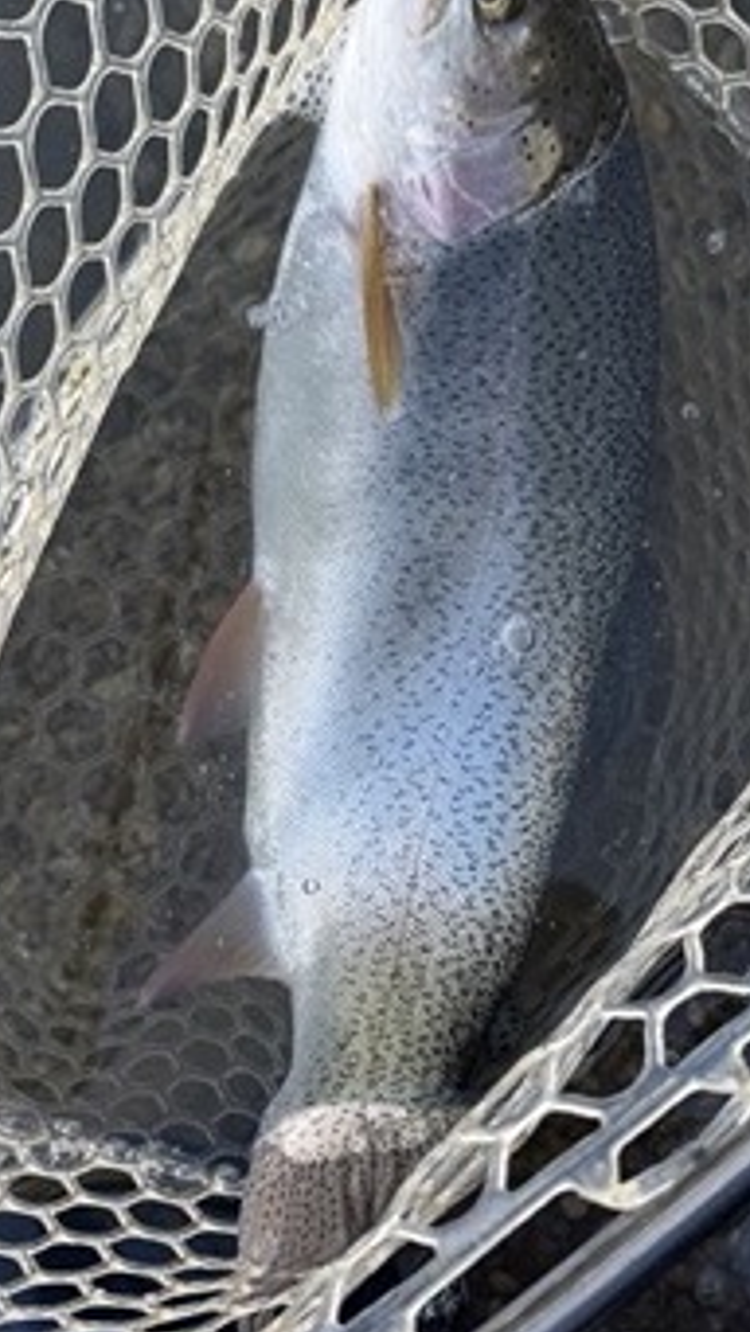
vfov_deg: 44.5
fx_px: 1625
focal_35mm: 46
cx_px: 469
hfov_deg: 25.9
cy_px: 727
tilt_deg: -80.0
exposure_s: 1/315
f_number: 1.78
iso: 80
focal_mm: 6.76
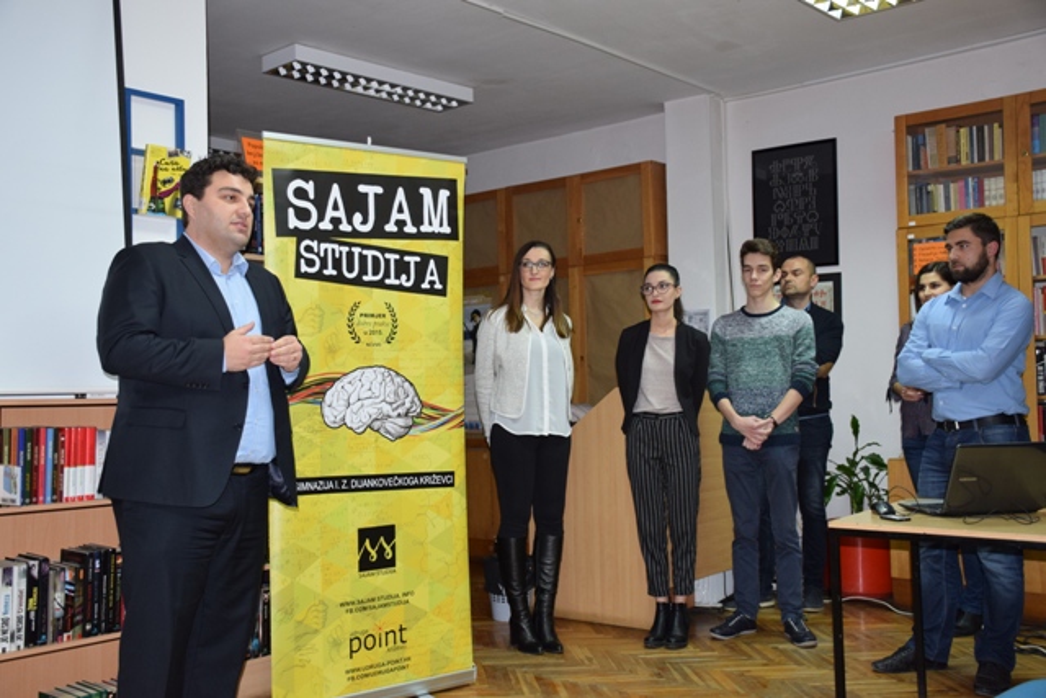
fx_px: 1046
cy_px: 349
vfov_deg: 36.9
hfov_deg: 53.1
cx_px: 523
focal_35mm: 36
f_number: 4.5
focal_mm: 24
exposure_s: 1/80
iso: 800
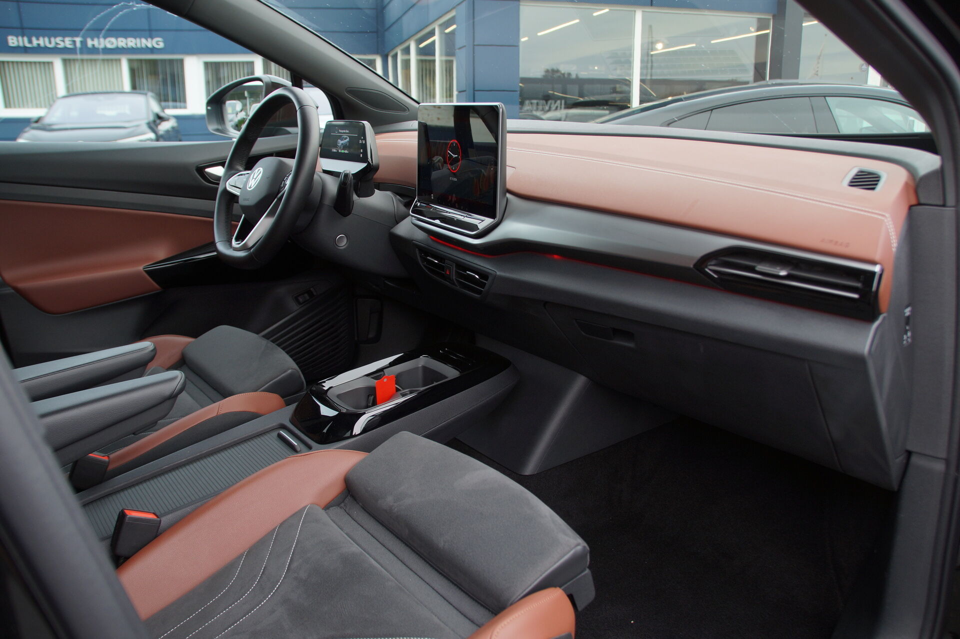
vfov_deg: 47.9
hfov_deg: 67.4
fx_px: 720
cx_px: 480
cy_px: 320
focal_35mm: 27
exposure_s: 1/60
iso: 100
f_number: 4
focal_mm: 18
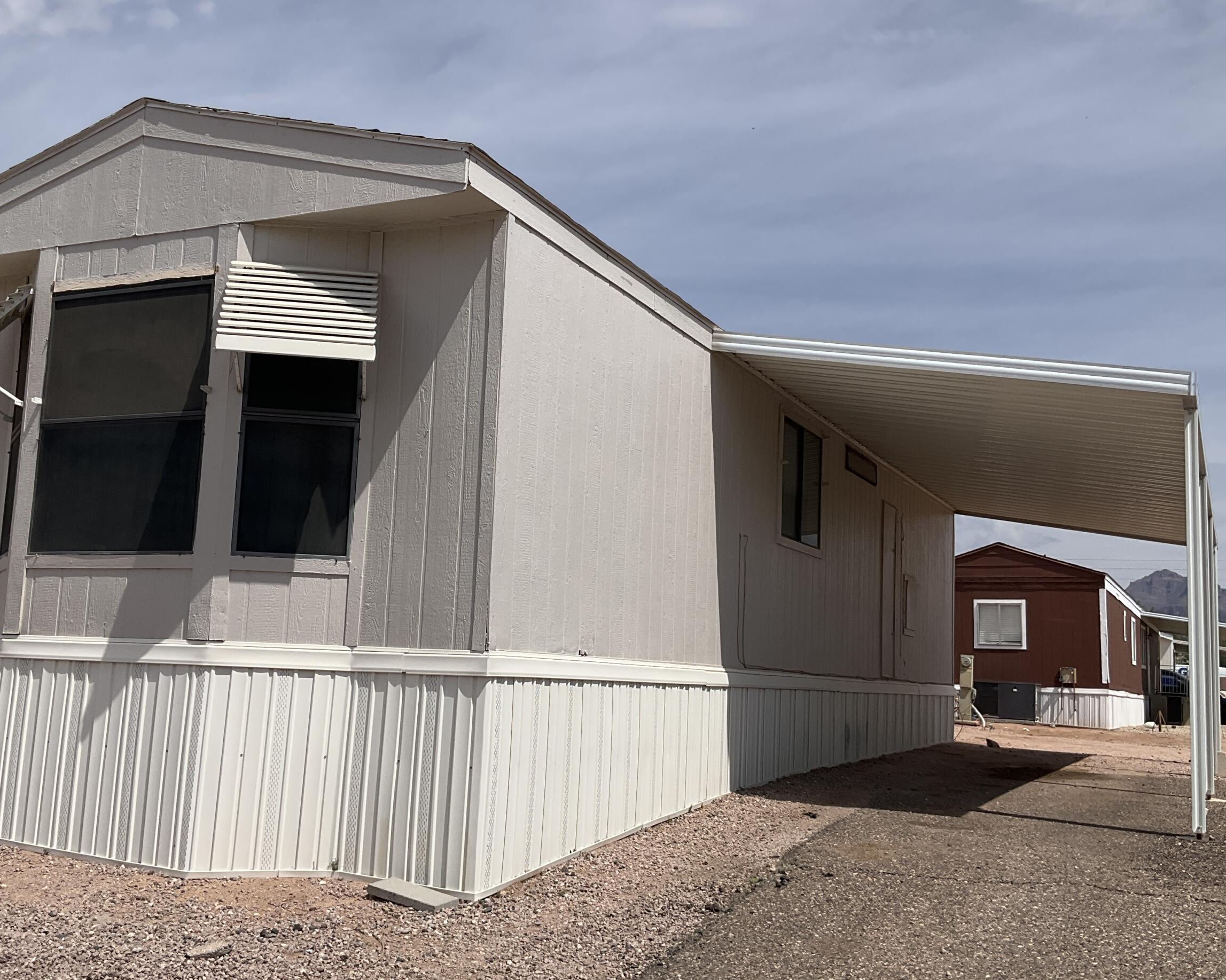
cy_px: 493
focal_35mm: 37
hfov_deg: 49.0
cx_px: 557
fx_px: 1343
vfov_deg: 40.1
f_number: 1.8
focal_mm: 3
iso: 25
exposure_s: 1/4785
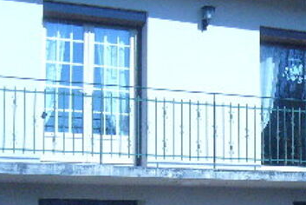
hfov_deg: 19.2
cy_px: 139
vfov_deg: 13.3
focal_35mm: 103
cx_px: 311
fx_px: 876
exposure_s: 1/2000
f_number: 5.6
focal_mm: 5.8
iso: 400
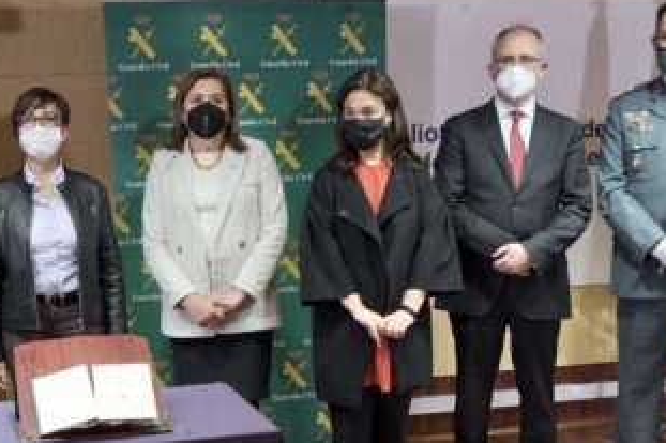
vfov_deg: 26.4
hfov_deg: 39.0
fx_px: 924
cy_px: 364
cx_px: 208
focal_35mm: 50
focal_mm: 18
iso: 640
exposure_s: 1/26
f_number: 3.6
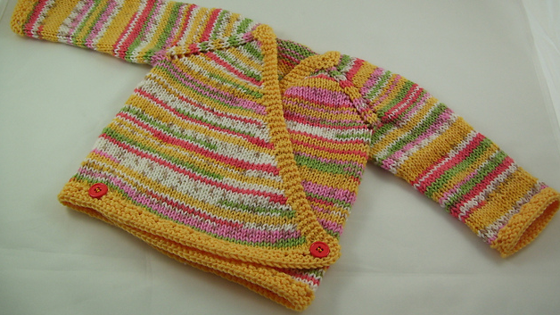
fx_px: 594
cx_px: 284
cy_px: 136
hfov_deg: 50.5
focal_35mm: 40
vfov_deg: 29.7
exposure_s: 1/180
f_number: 2.7
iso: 80
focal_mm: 6
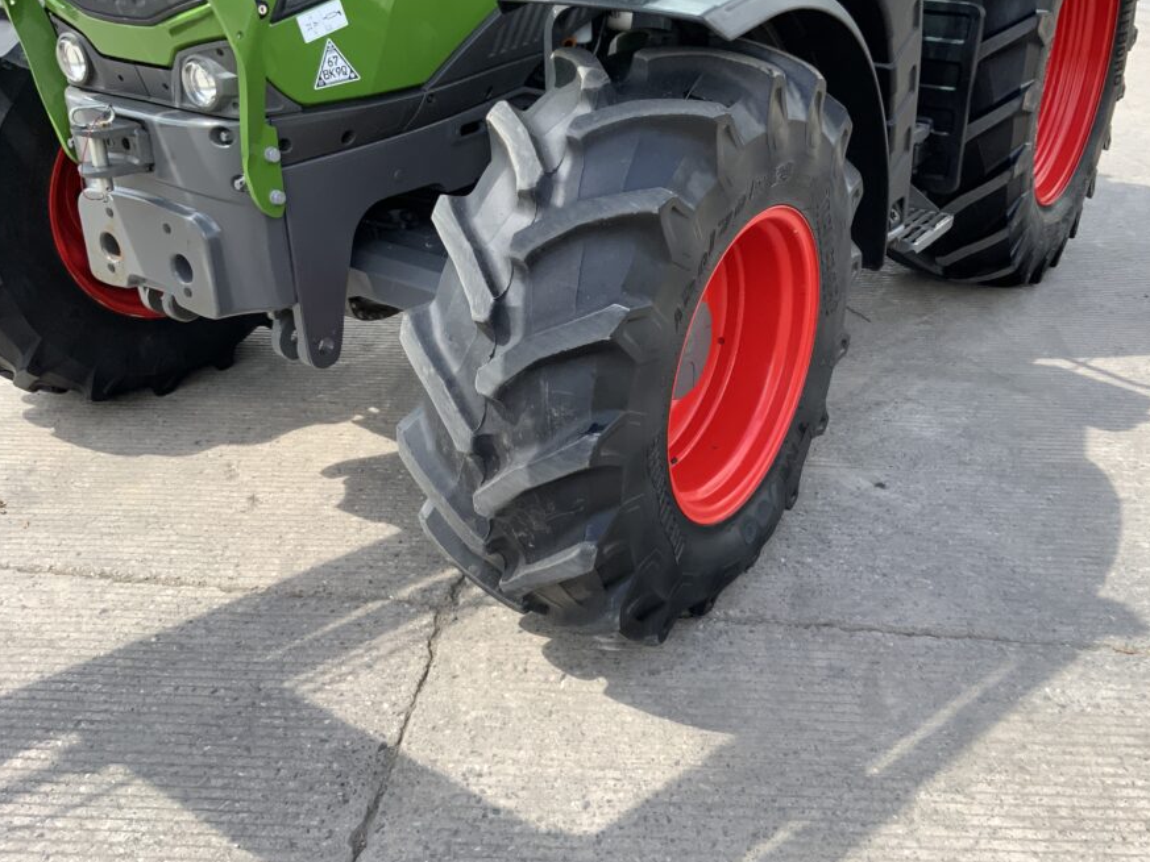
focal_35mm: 34
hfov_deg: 53.7
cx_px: 661
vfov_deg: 41.8
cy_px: 387
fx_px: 1130
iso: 16
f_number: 1.8
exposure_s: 1/562
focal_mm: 3
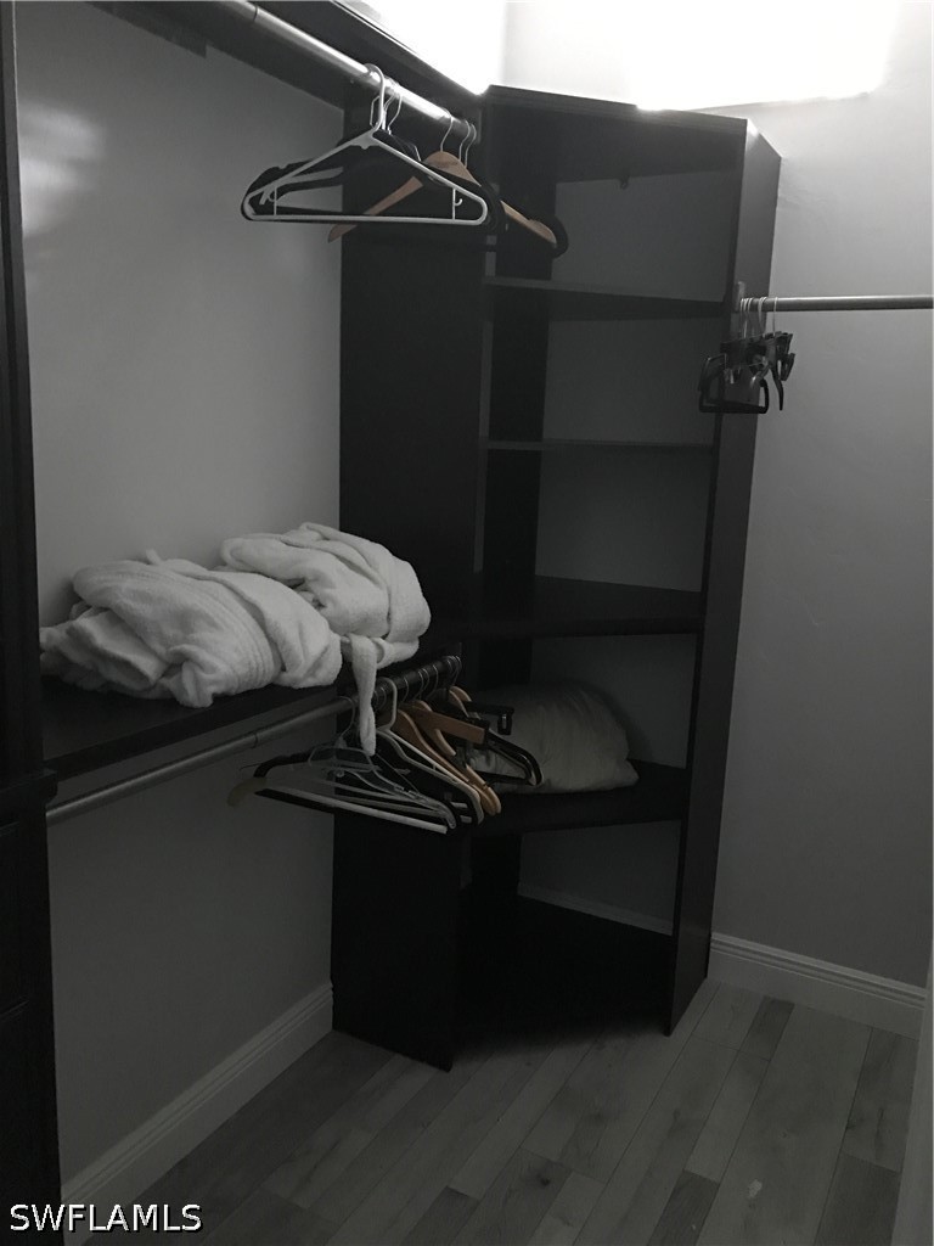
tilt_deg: -10.7
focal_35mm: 28
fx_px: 1007
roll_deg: -2.0
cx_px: 467
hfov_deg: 49.7
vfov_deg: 63.4
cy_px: 623
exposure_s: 1/4
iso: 125
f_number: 1.8
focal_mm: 3.99
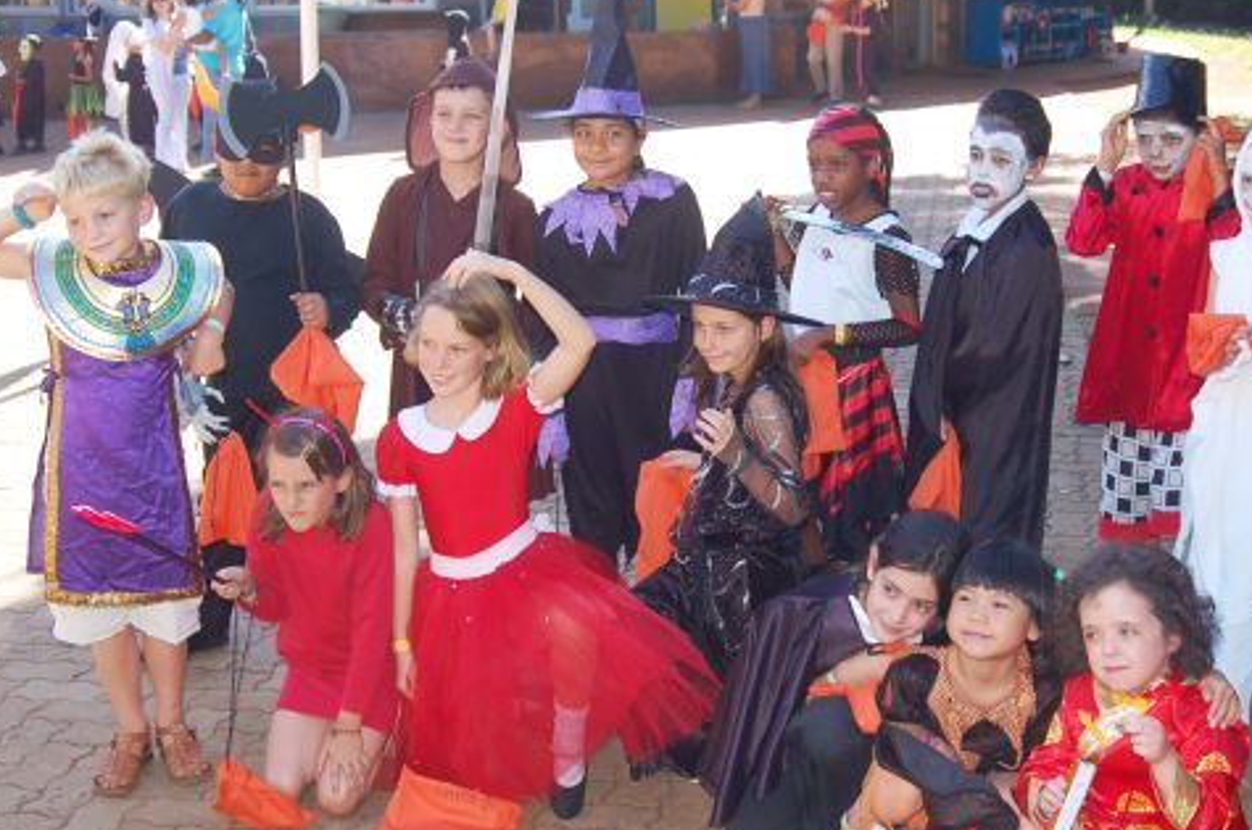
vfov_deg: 25.4
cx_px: 691
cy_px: 360
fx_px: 1840
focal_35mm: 53
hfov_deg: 37.5
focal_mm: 28
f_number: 4
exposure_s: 1/500
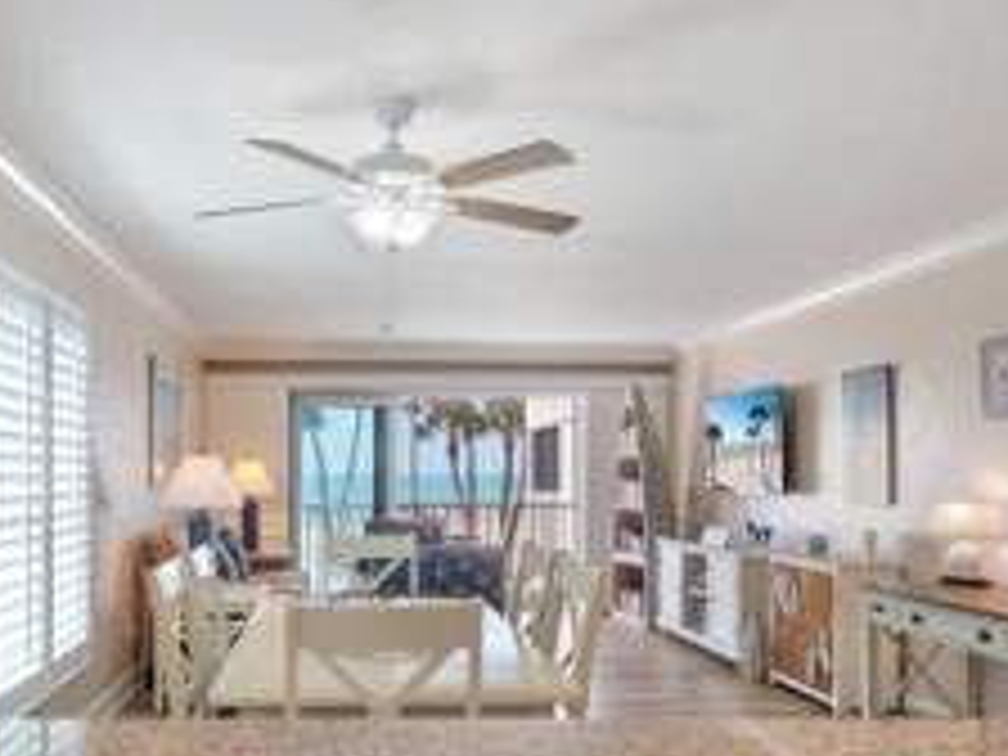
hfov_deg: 59.1
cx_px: 374
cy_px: 486
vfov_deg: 46.3
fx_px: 874
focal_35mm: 30
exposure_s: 1/30
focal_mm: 7
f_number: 7.1
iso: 200
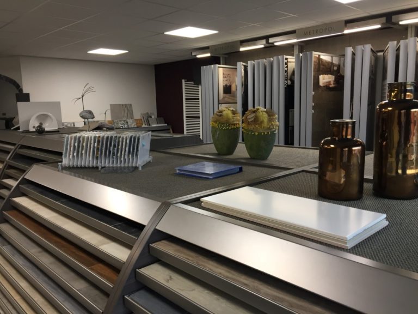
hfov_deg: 61.7
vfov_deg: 48.2
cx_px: 209
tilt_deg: -6.9
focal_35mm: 29
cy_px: 157
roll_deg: -0.2
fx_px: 350
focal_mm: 4.15
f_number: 2.2
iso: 40
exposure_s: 1/33
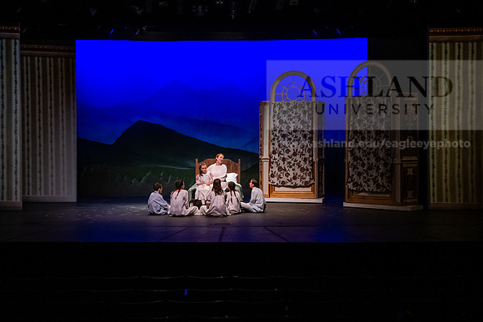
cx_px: 242
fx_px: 671
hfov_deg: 39.6
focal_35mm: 50
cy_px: 161
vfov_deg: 27.0
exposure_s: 1/160
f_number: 3.2
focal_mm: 50
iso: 5000
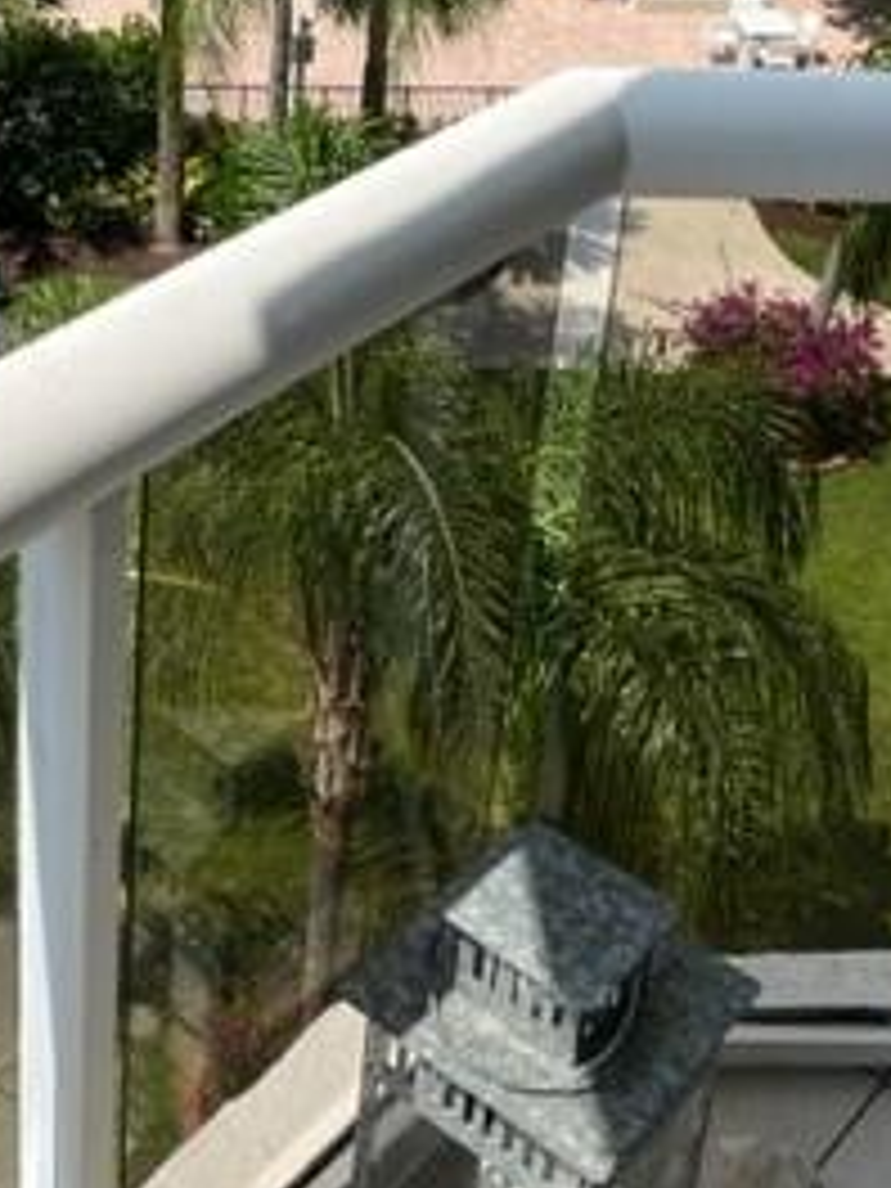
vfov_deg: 29.3
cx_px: 148
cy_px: 81
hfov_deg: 22.9
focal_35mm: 63
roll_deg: -1.1
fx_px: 2162
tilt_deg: -26.6
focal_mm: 5.7
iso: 50
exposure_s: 1/4831
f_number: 1.5
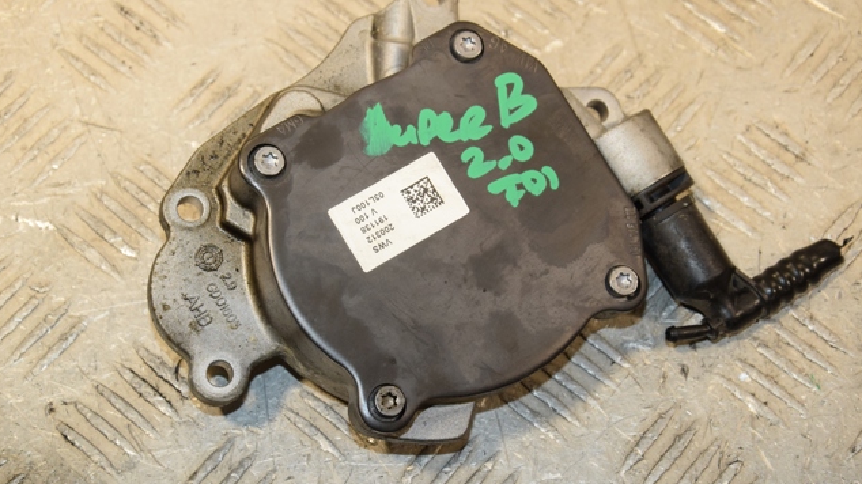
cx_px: 431
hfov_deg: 23.2
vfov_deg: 13.1
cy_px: 219
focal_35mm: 92
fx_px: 2102
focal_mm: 58
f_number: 7.1
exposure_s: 1/200
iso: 800
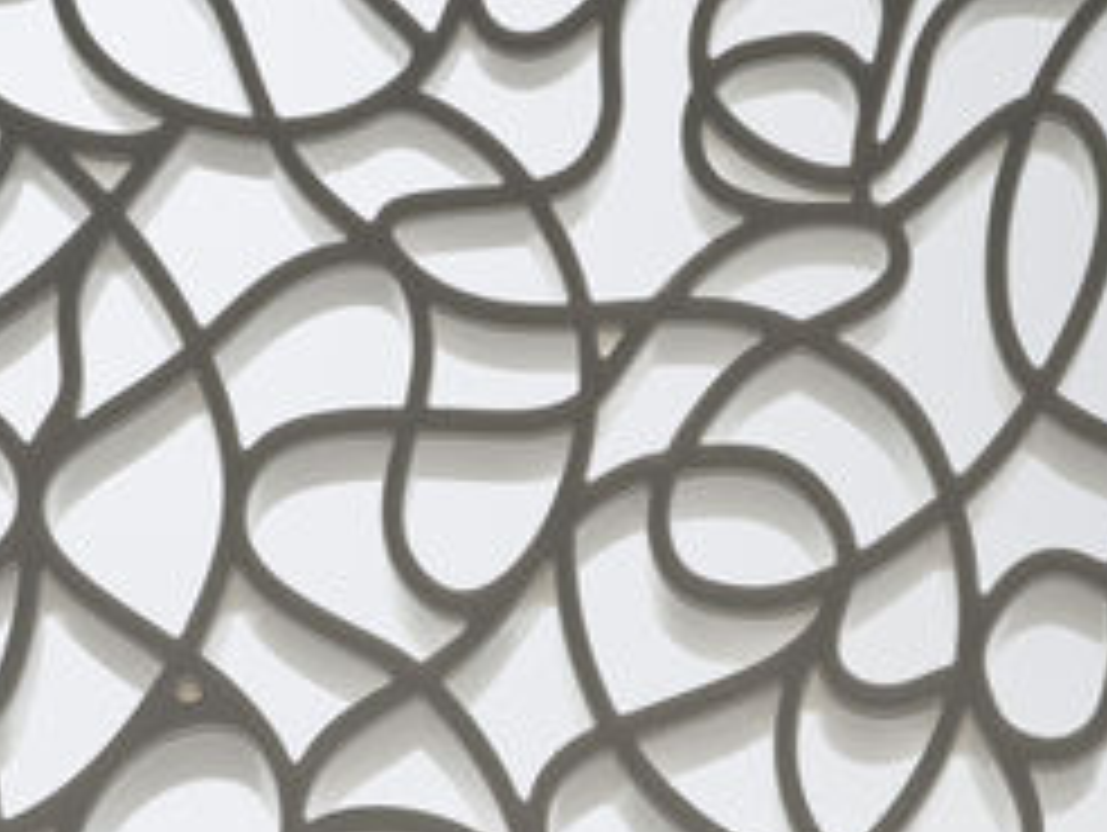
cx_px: 500
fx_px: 5314
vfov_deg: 9.0
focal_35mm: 166
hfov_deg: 11.9
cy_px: 564
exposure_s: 1/4
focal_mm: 85
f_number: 14
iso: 100
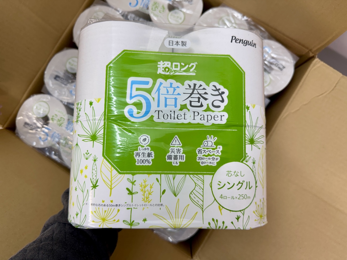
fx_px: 241
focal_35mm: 24
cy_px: 130
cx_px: 174
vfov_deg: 56.8
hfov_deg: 71.6
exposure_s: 1/100
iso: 80
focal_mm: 6.76
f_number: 1.78
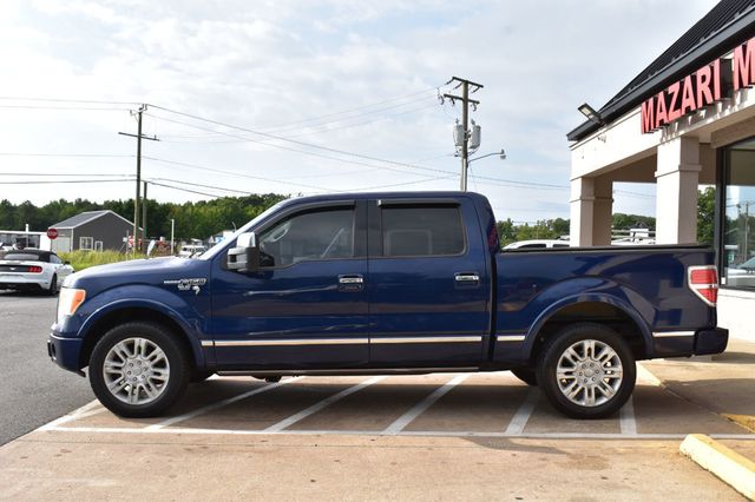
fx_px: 755
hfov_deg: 53.2
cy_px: 251
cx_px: 378
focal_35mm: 36
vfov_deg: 36.8
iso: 400
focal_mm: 24
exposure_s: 1/400
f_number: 11
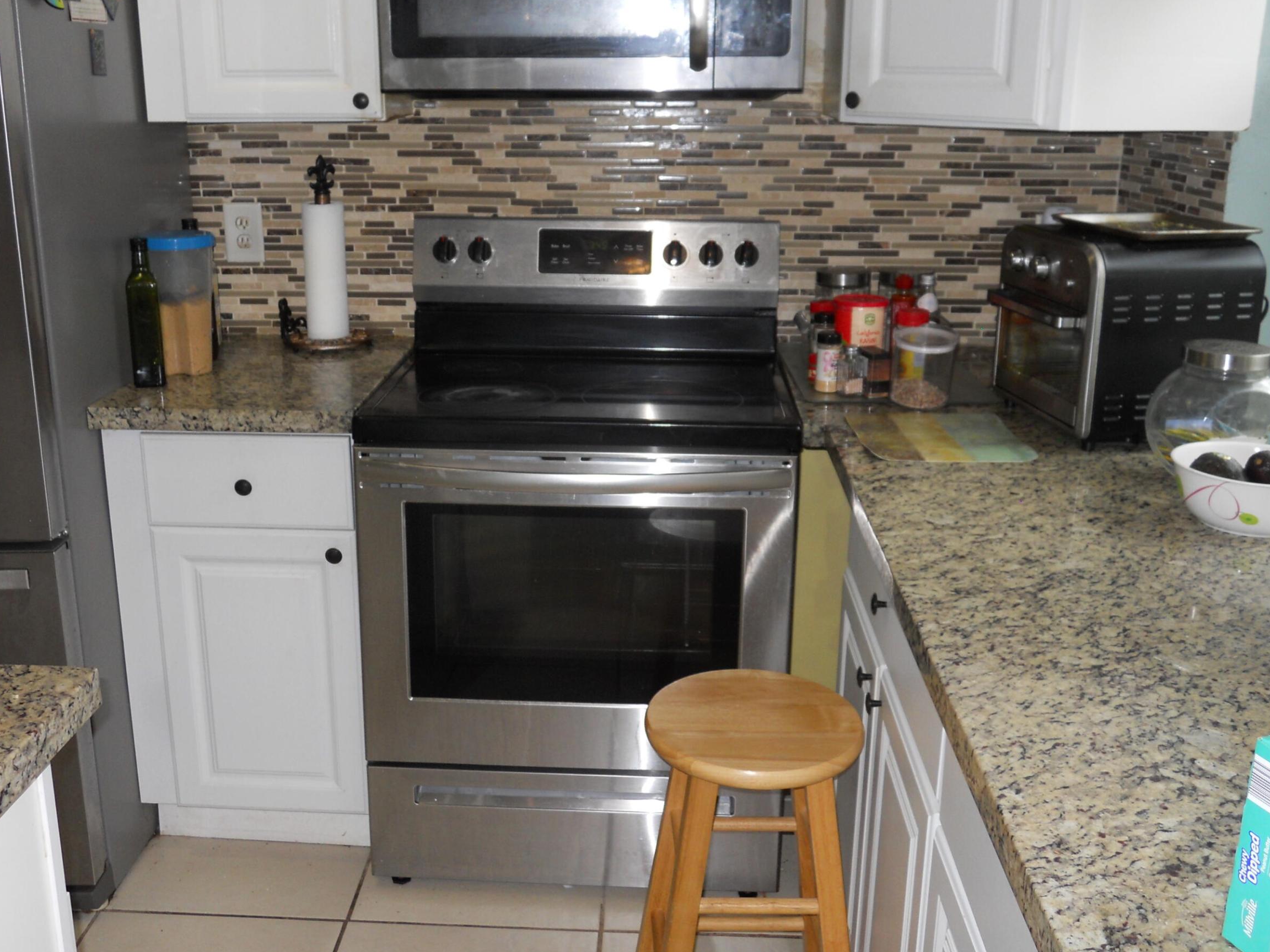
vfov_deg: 40.6
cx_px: 575
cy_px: 405
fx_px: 1284
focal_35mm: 35
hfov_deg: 52.5
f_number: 2.7
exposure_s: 1/25
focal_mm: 5
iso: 100
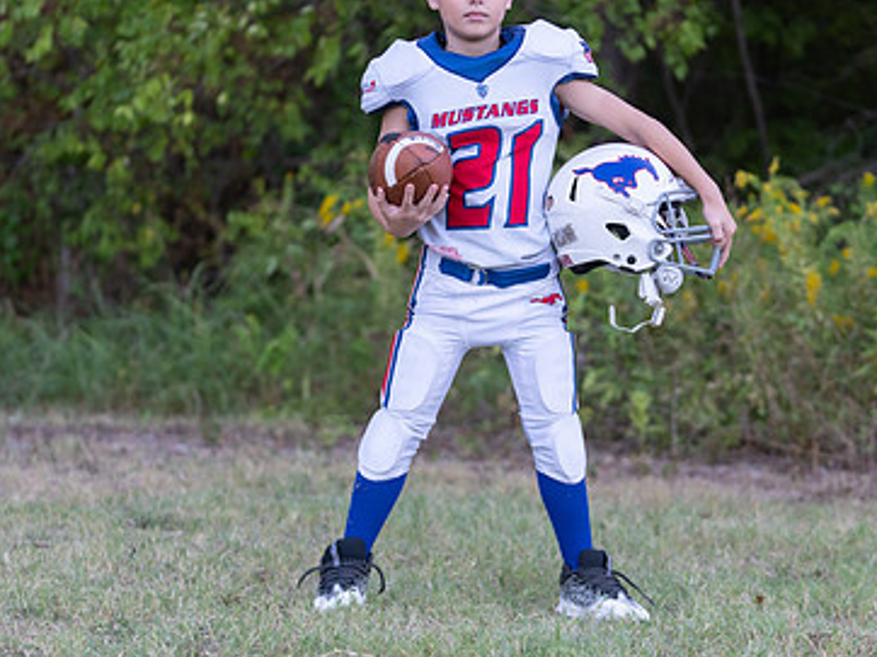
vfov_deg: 12.9
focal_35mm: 115
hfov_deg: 17.1
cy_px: 263
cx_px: 506
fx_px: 2912
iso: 400
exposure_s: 1/320
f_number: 2.8
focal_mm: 70
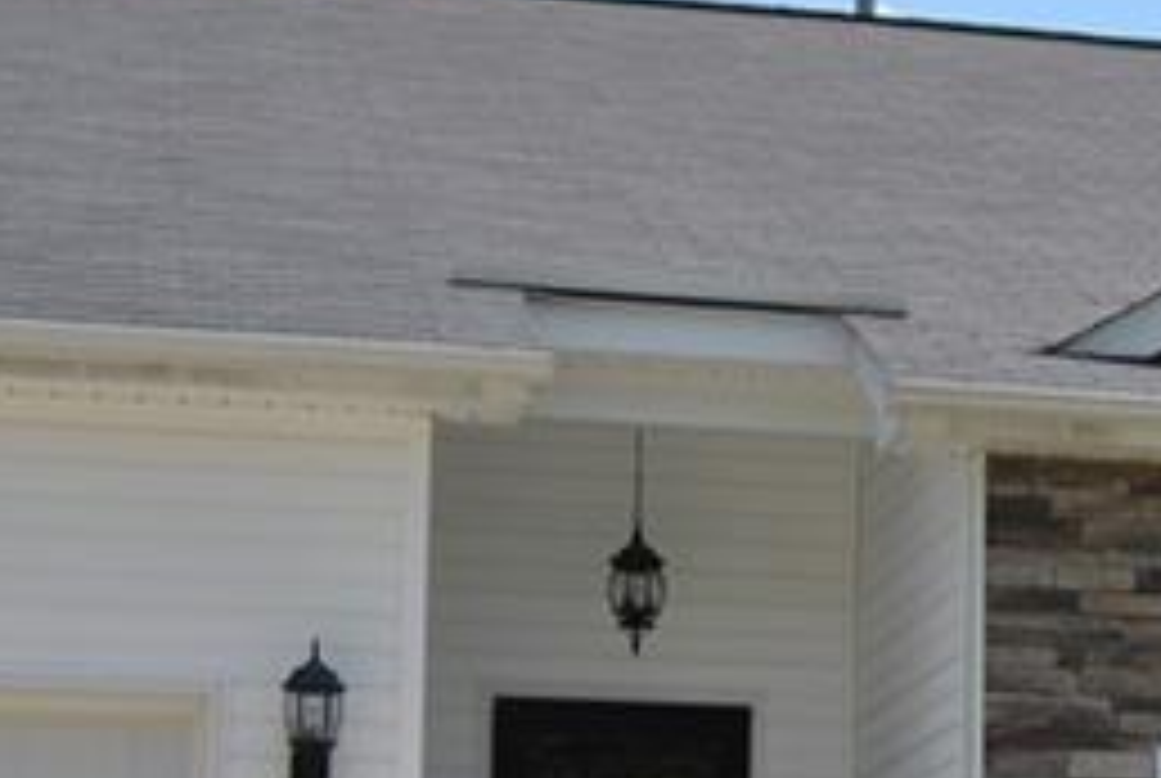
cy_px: 756
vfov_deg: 12.7
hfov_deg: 18.6
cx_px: 1130
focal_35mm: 107
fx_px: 3457
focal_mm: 18
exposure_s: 1/250
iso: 100
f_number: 8
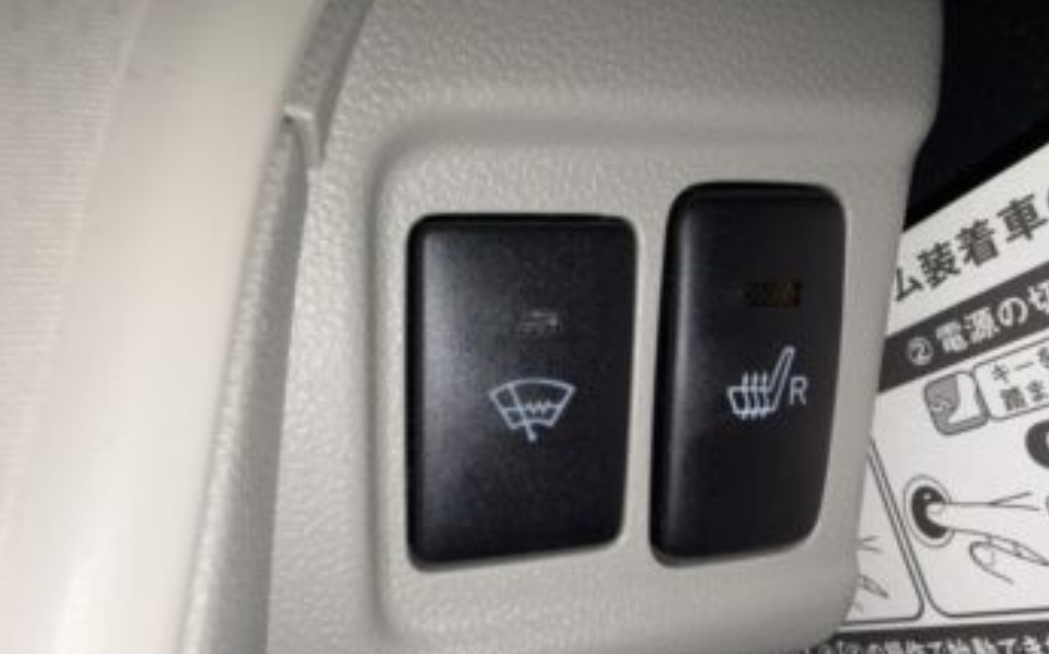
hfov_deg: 66.5
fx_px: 800
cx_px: 520
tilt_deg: -16.1
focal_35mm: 28
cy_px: 367
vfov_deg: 44.4
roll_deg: -1.8
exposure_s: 1/278
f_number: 2.2
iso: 12
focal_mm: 2.22
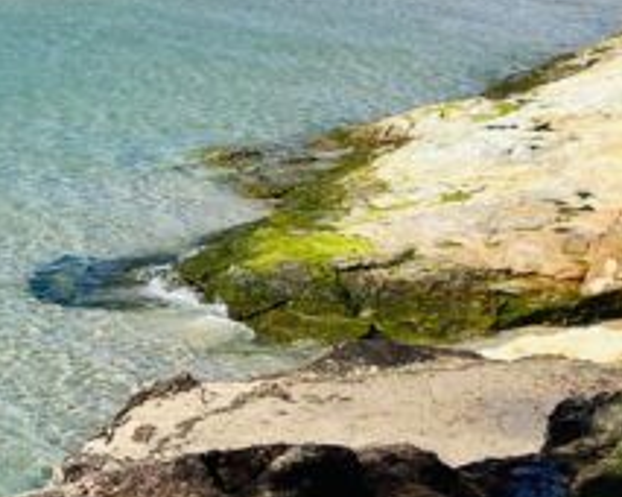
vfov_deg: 12.0
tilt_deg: -2.3
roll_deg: -0.4
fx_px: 2244
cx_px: -356
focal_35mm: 122
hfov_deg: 14.5
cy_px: -251
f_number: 1.6
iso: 50
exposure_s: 1/5319
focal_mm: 5.1
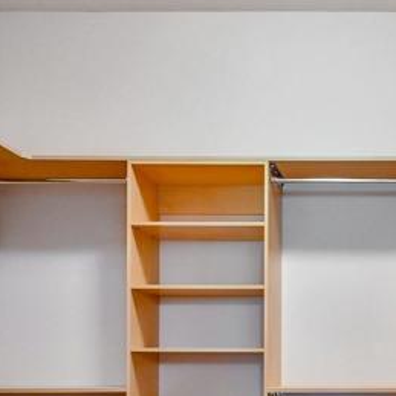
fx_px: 608
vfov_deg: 33.7
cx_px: 388
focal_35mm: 47
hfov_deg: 33.3
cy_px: 374
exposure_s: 1/15
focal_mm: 14
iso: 2000
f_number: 8
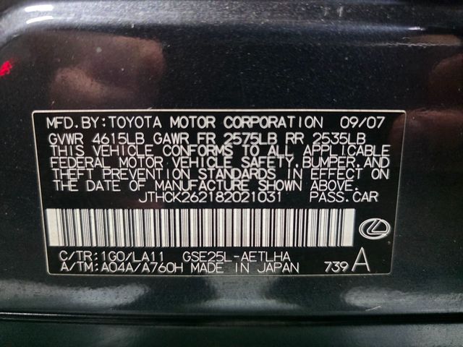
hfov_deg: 73.9
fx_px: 308
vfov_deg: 58.9
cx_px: 232
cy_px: 174
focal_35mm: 23
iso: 1250
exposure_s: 1/120
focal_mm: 6.3
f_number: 1.7
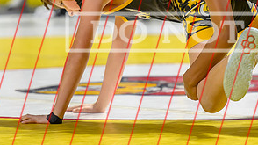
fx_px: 2120
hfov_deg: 6.9
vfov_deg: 3.9
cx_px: 233
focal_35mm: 310
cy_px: 70
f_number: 2.8
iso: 2800
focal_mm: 125
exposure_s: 1/800
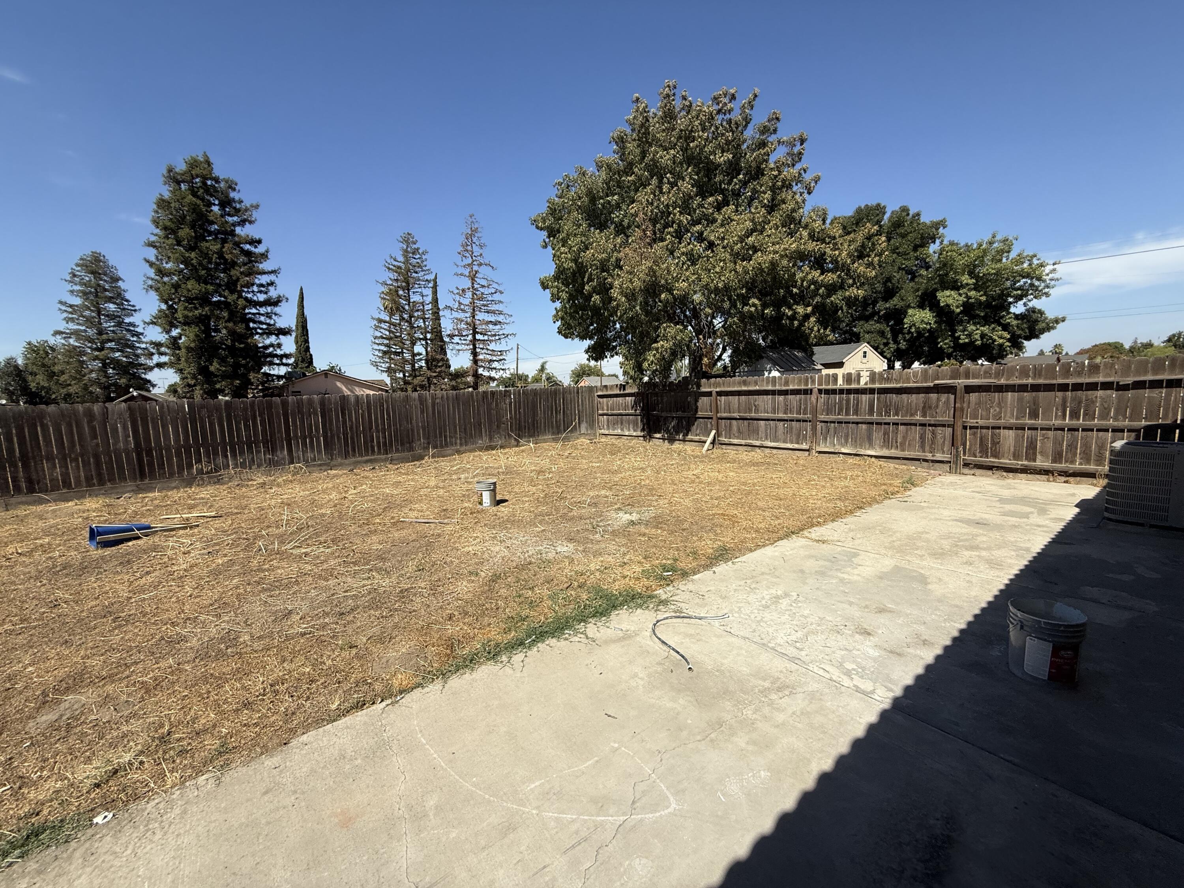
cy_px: 444
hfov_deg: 102.1
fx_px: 479
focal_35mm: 14
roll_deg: +2.0
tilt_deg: -6.5
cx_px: 592
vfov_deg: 85.7
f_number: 2.2
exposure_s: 1/1961
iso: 50
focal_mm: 2.22
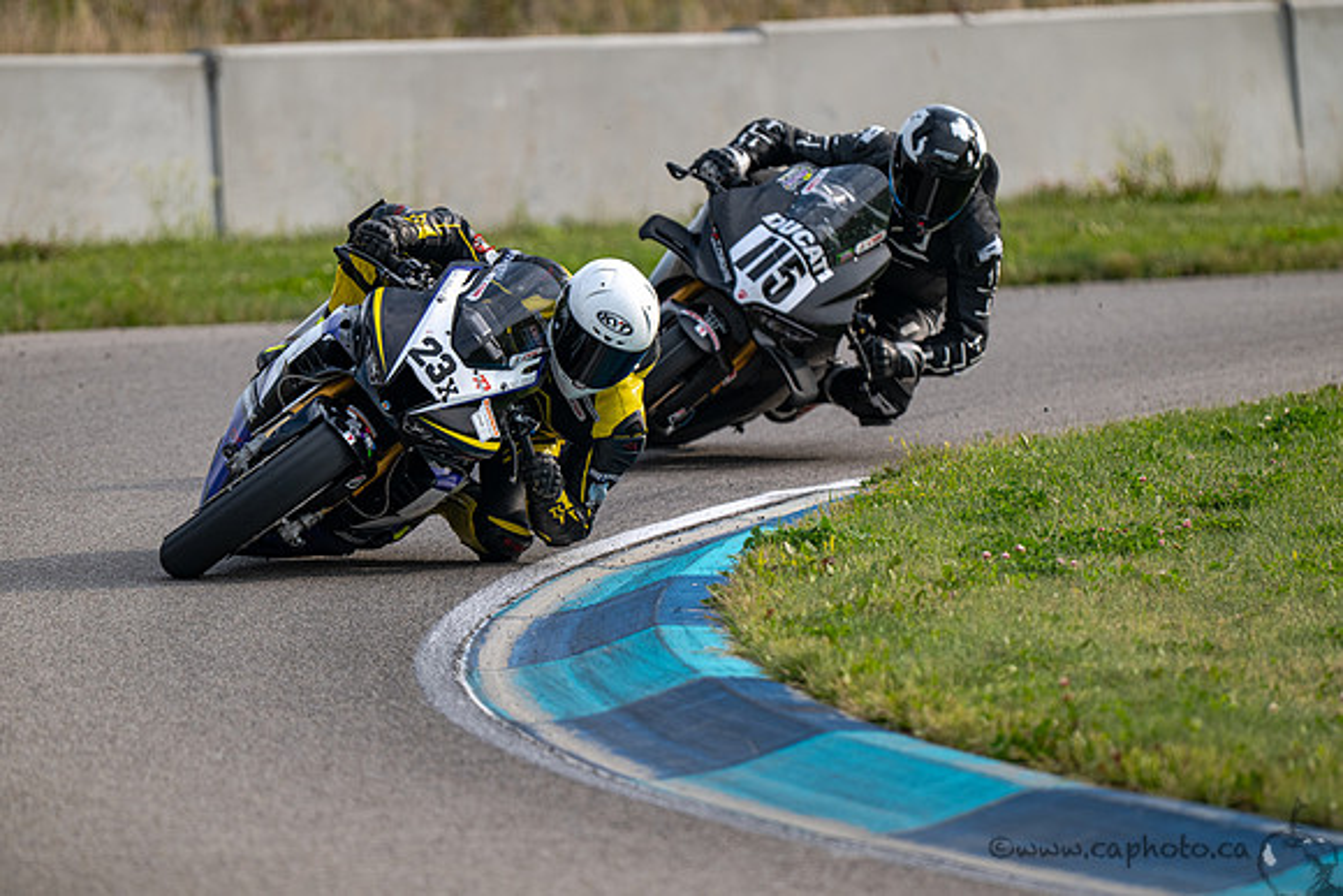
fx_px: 22388
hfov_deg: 3.4
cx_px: 672
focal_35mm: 600
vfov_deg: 2.3
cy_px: 448
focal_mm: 600
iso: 360
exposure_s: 1/1250
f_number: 6.3
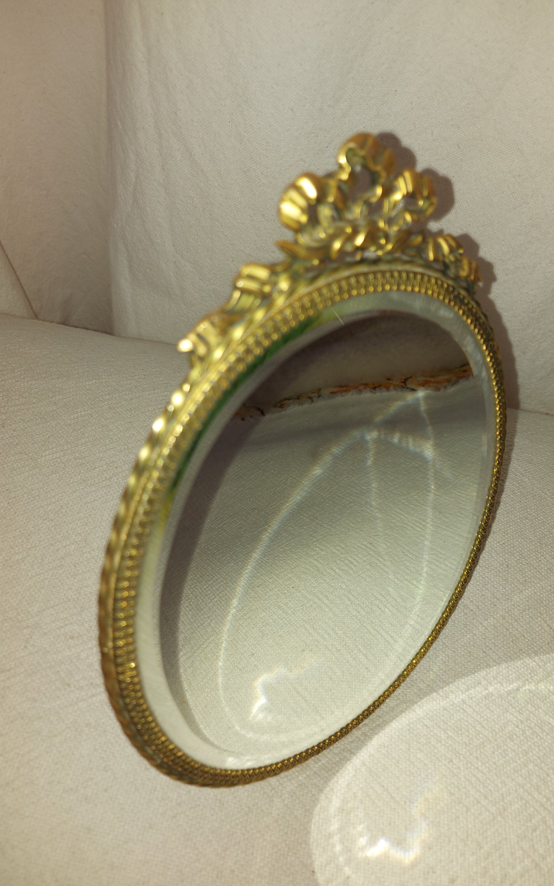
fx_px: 628
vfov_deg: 70.4
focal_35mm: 26
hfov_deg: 47.4
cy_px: 448
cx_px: 323
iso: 32
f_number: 1.8
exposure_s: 1/60
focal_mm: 5.23
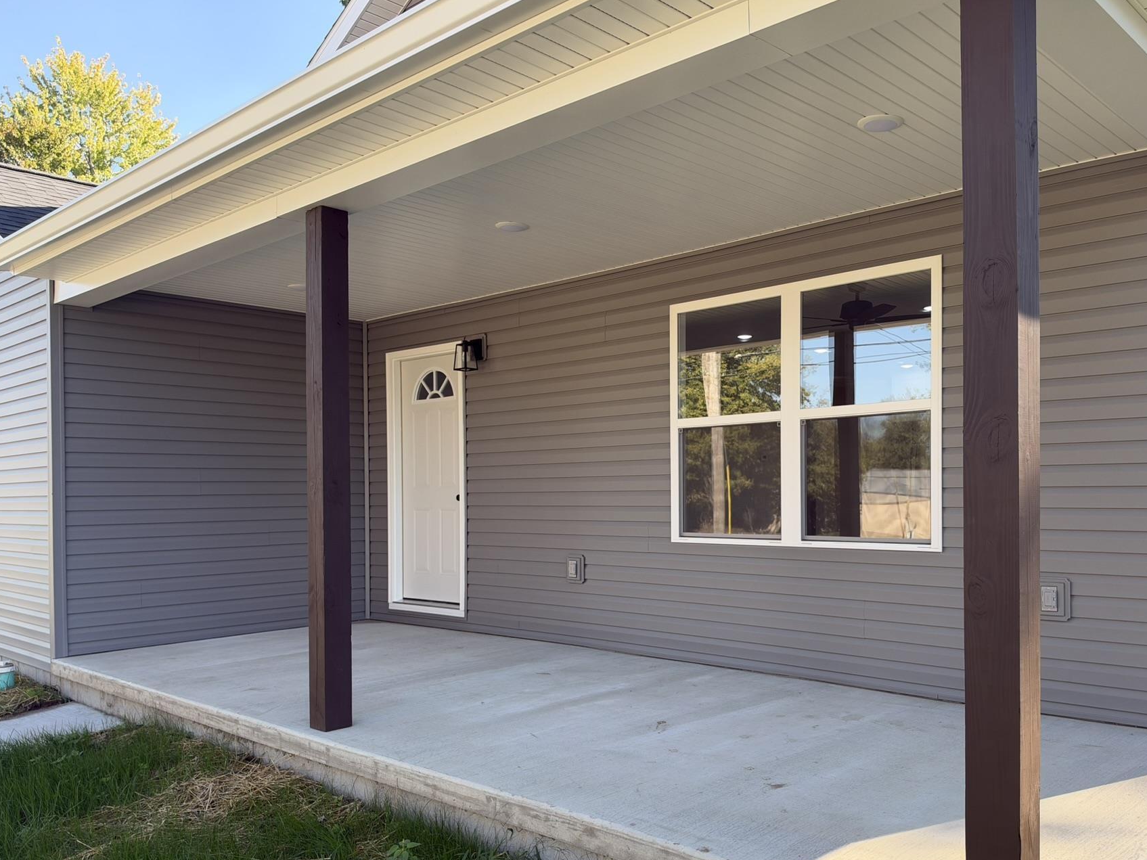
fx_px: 961
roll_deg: +0.7
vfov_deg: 48.1
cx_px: 646
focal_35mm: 29
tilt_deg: +0.0
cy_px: 497
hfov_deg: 61.5
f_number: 1.8
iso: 100
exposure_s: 1/733
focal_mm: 6.93
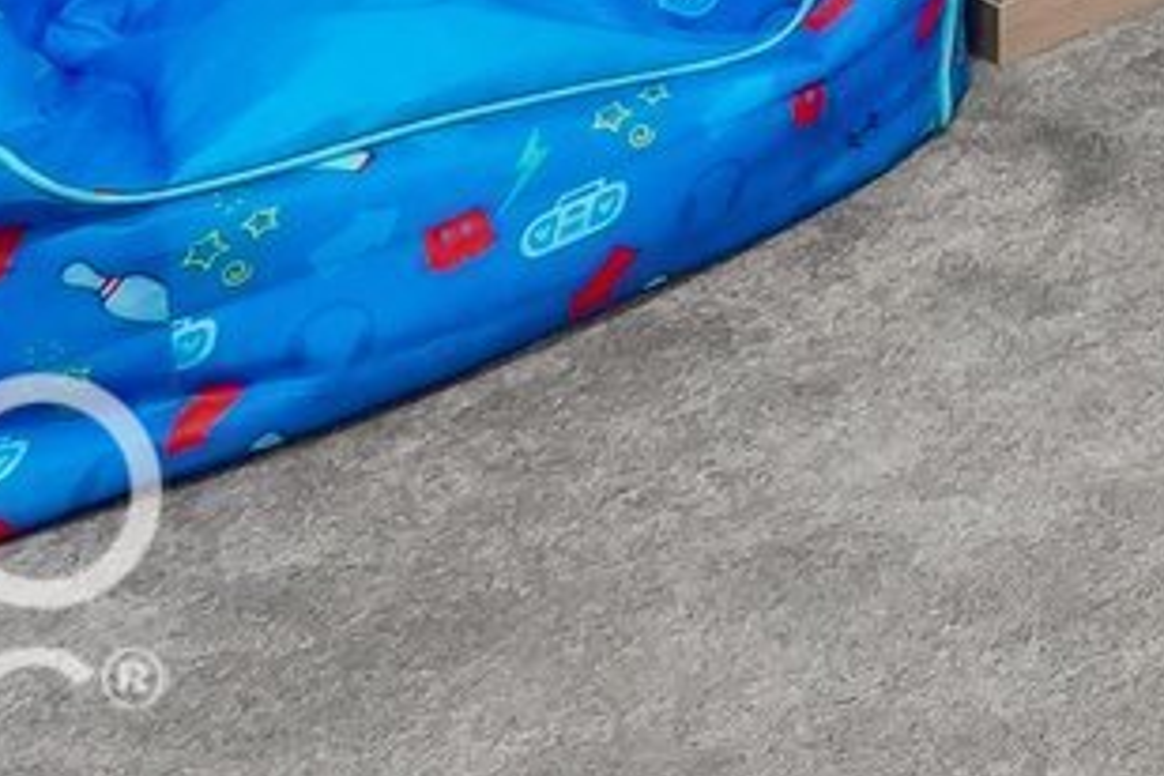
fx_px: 3427
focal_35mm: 106
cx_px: 3409
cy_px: -1671
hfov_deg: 11.6
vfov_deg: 9.5
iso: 2000
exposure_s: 1/30
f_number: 8
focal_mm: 16
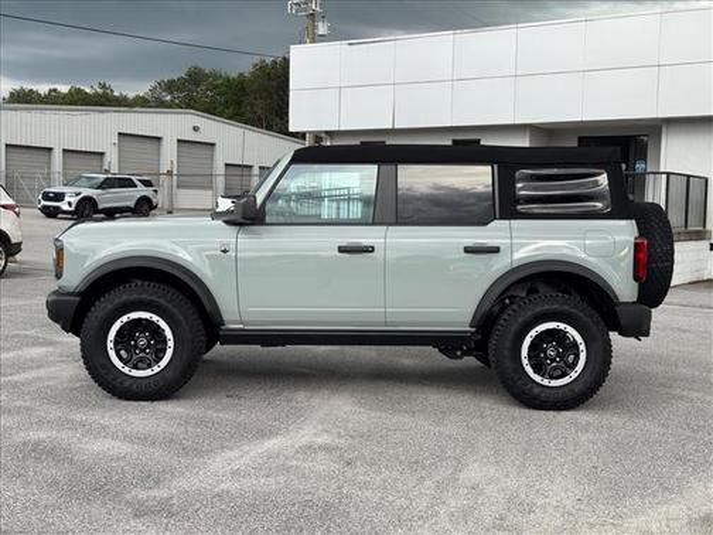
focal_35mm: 48
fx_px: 989
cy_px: 268
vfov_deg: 30.3
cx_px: 356
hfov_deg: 39.7
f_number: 1.78
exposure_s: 1/390
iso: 64
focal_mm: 6.76
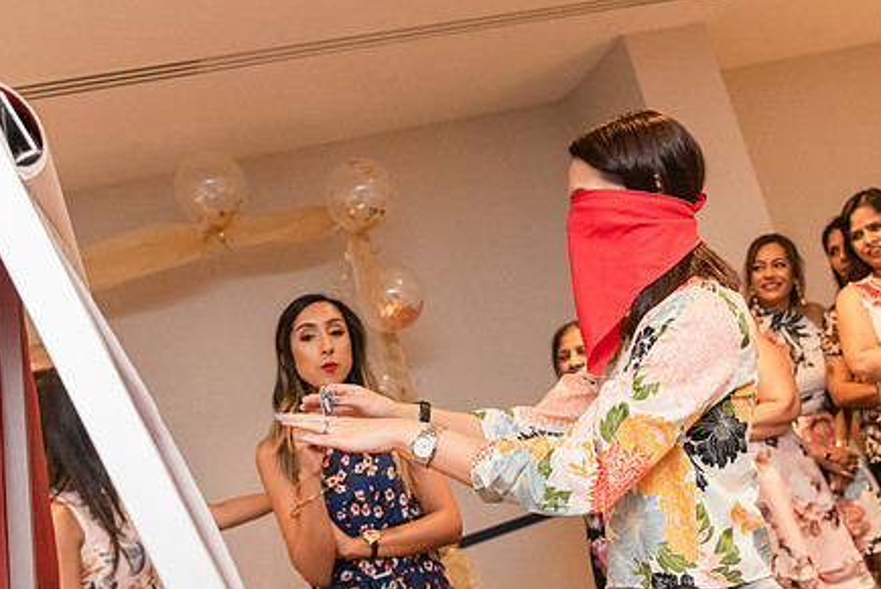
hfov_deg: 50.6
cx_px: 468
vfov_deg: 35.0
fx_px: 931
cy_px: 350
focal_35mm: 38
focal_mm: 26
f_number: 4
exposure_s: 1/160
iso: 2500
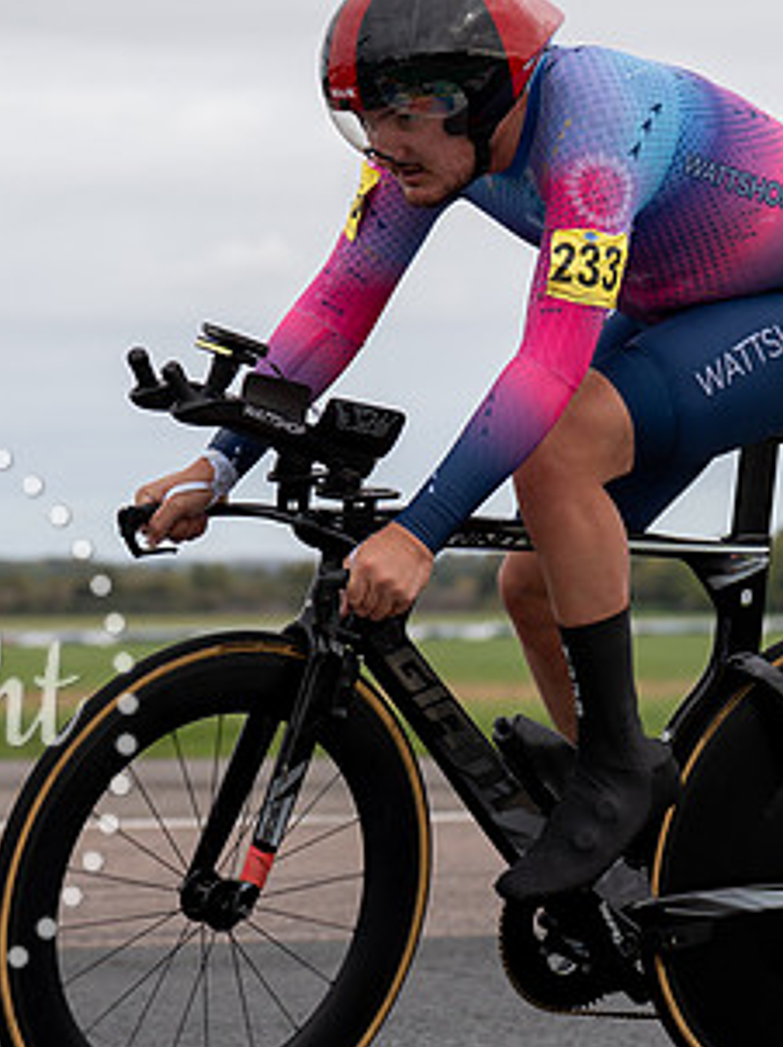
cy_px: 413
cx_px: 371
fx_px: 5044
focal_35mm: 167
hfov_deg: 8.9
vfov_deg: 11.8
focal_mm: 70
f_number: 3.5
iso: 125
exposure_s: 1/1000
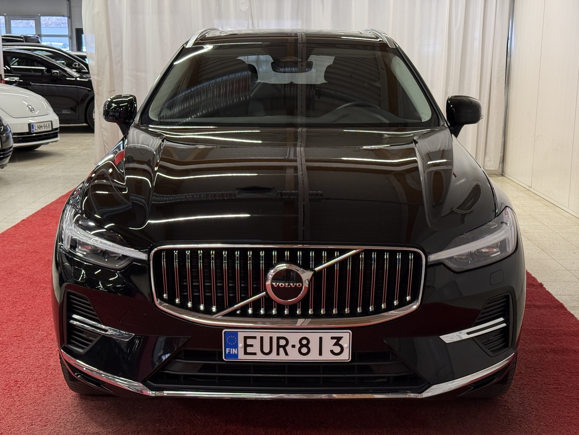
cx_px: 290
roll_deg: -0.6
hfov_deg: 39.7
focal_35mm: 48
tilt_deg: -10.8
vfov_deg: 30.3
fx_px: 803
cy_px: 218
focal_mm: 6.76
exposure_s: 1/117
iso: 160
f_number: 1.78
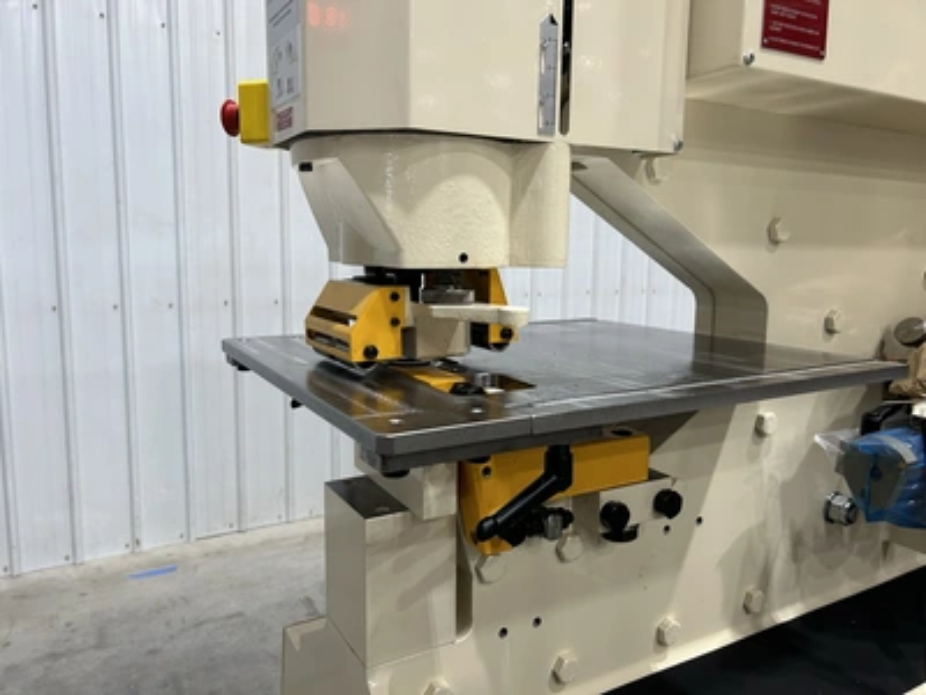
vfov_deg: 53.1
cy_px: 348
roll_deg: -0.1
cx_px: 463
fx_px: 696
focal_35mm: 26
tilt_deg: -7.6
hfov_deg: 67.3
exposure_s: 1/60
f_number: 1.5
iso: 160
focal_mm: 5.7
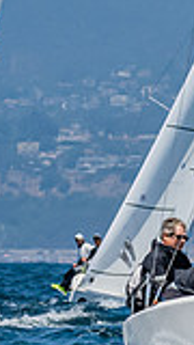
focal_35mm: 1116
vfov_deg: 1.9
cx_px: 359
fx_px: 10206
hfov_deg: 1.1
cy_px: 221
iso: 400
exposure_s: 1/2500
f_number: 6.3
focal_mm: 135
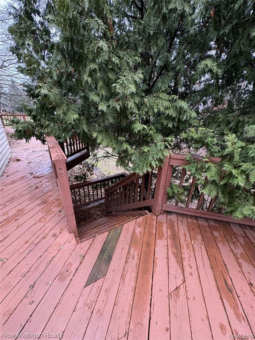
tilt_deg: -24.5
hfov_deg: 85.7
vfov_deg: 102.1
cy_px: 170
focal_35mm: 14
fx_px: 138
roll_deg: -1.1
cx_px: 128
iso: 125
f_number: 2.2
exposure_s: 1/99
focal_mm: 2.22
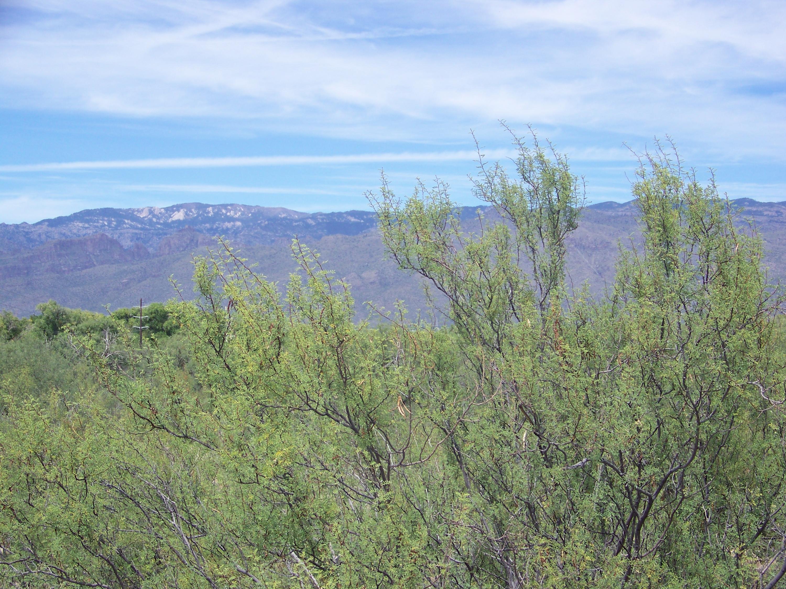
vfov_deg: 21.0
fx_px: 1589
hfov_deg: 27.8
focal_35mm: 70
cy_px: 294
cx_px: 393
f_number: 3.2
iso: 64
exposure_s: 1/640
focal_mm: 11.7
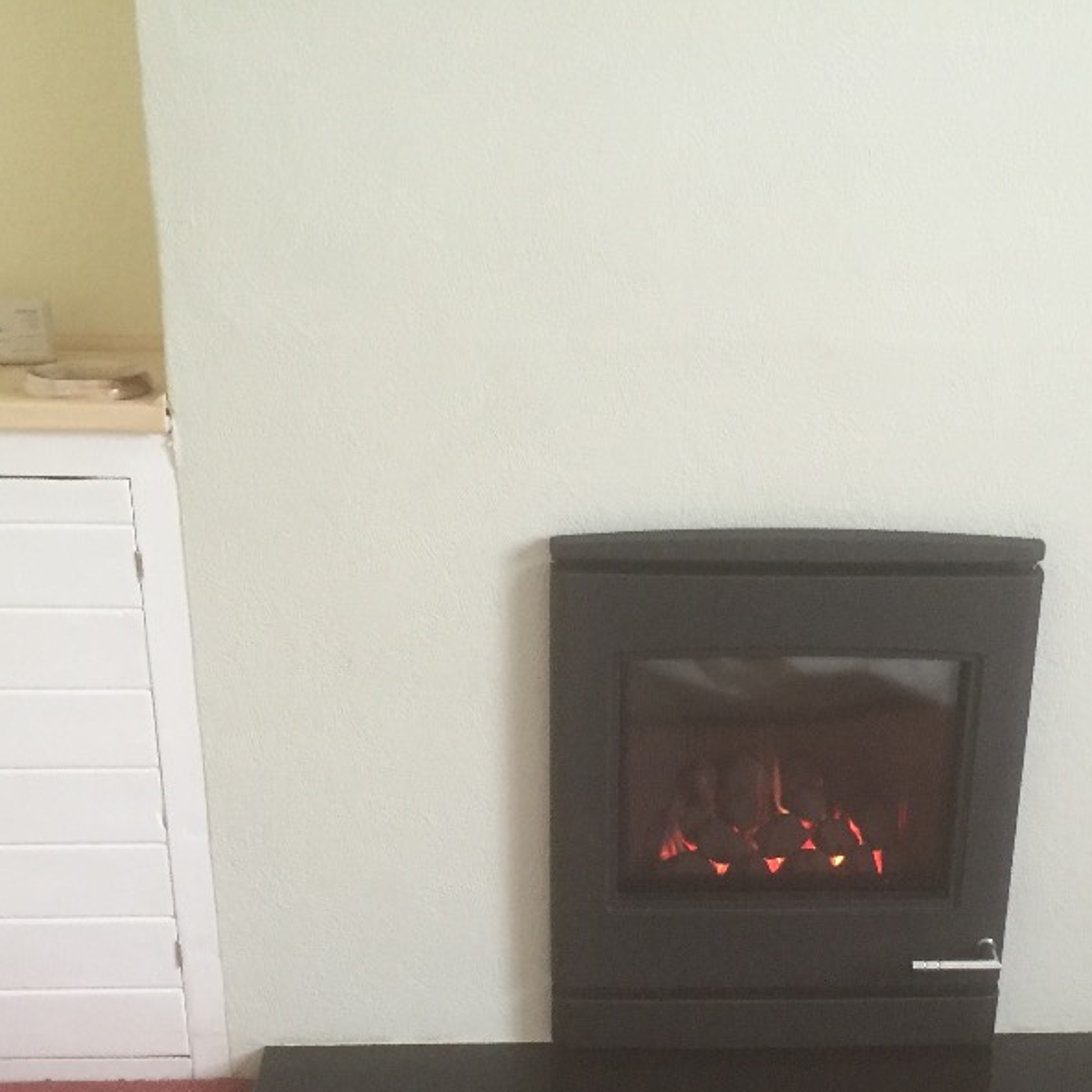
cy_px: 828
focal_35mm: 52
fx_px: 1856
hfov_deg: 32.6
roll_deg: +0.0
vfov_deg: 32.1
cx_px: 692
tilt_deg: -22.8
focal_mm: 4.15
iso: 200
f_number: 2.2
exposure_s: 1/33
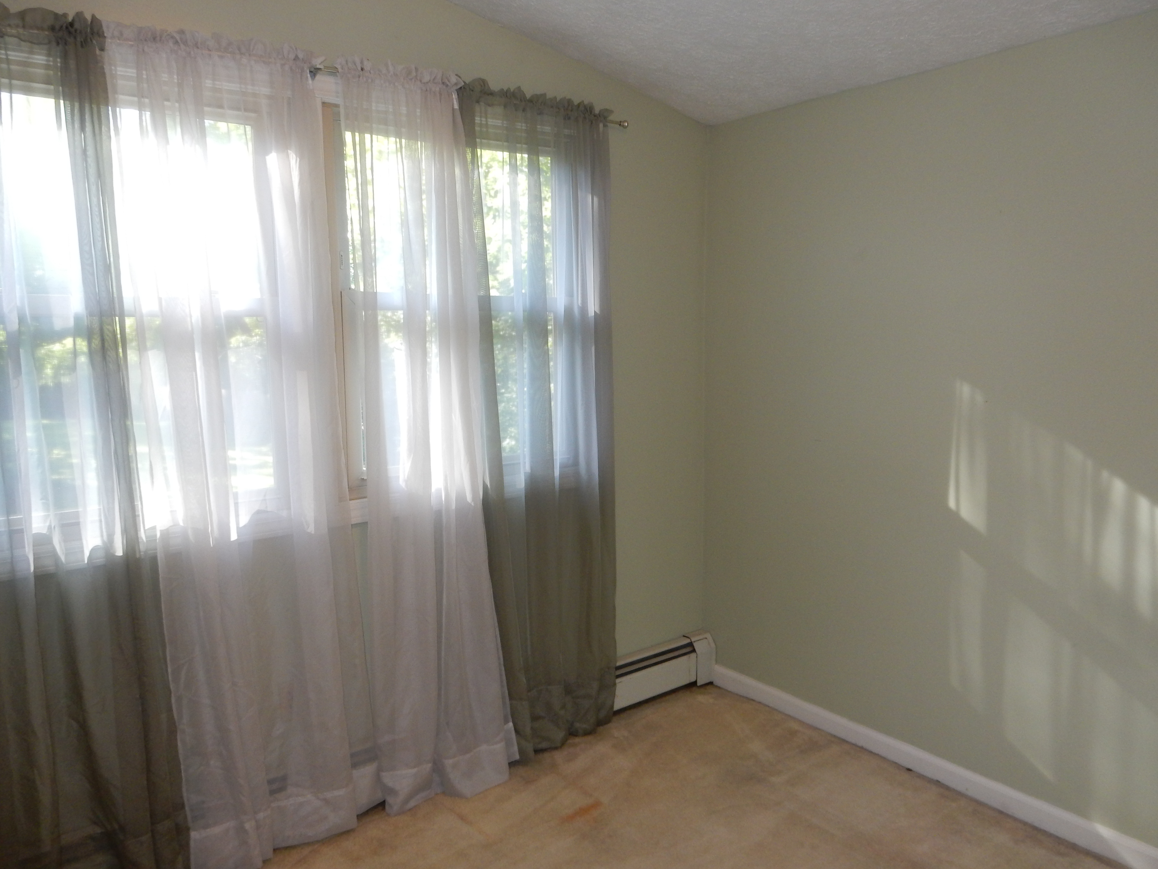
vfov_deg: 54.9
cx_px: 579
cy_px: 434
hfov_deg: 69.4
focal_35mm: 25
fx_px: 836
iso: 200
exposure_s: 1/30
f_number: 3.7
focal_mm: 4.5
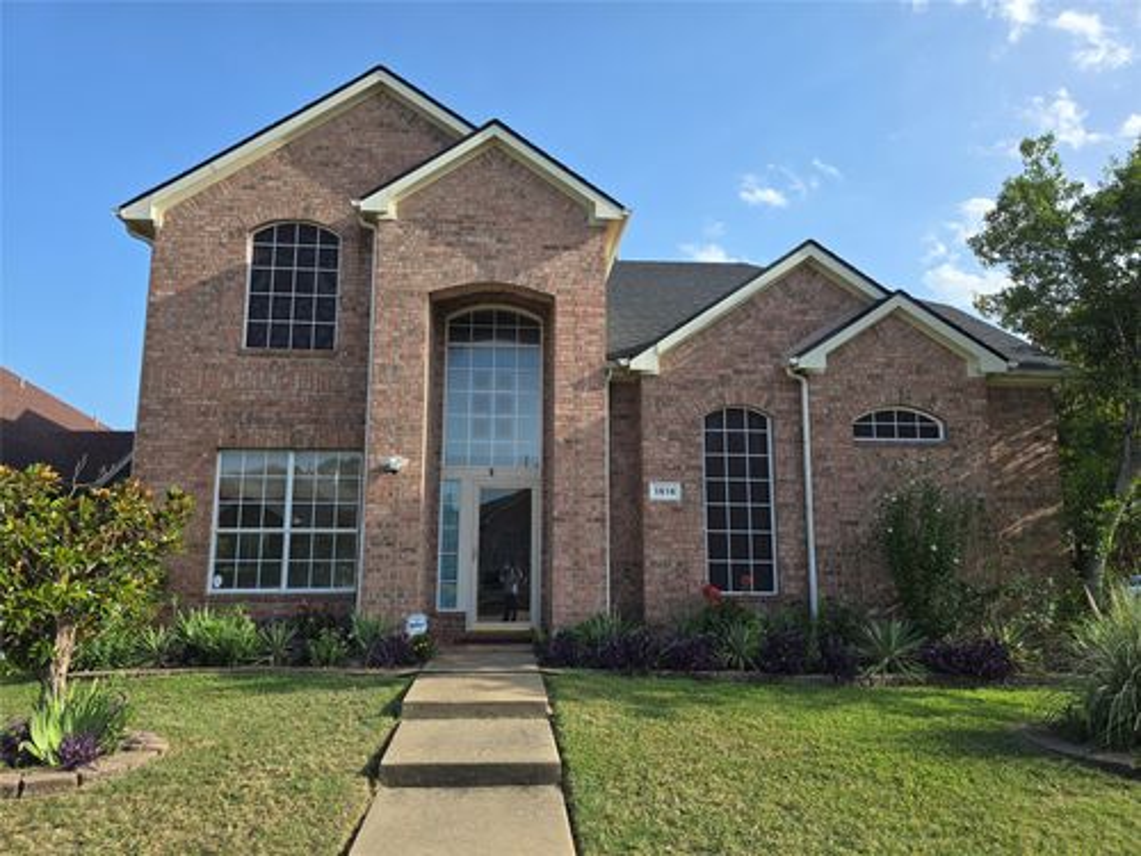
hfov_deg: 73.9
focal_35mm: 23
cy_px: 428
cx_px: 570
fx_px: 758
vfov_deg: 58.9
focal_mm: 6.3
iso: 12
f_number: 1.7
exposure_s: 1/432
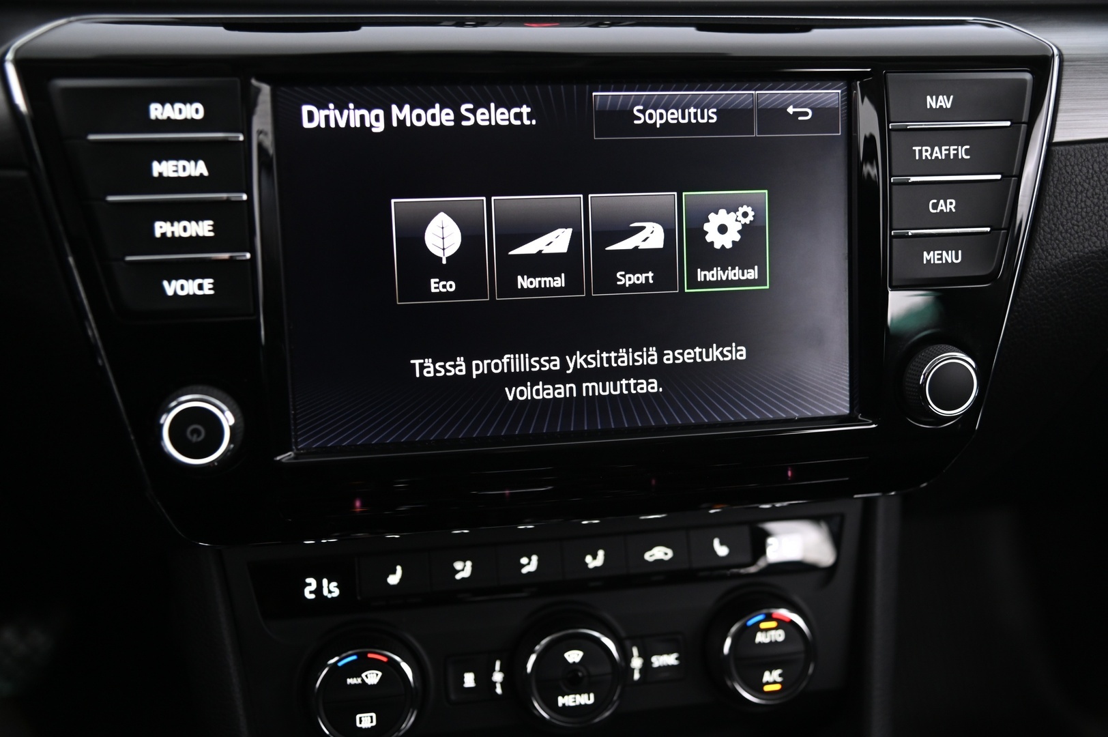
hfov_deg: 50.7
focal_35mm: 38
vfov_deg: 35.0
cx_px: 554
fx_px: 1169
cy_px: 368
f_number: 4
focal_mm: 38
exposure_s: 1/15
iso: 2000
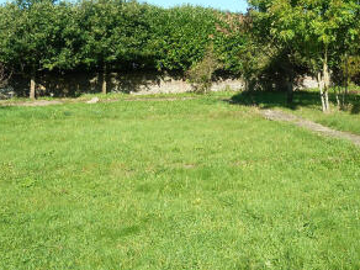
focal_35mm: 50
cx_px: 247
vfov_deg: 28.9
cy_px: 84
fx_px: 520
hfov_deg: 37.7
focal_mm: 4.1
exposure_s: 1/250
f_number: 4
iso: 80
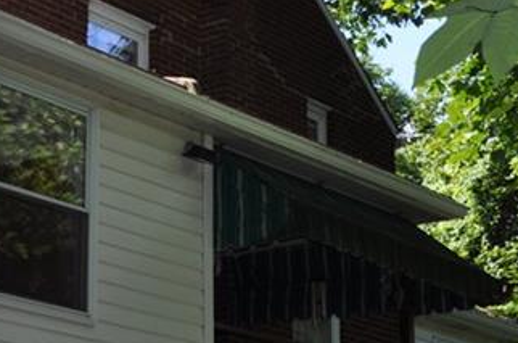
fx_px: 1507
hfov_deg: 19.5
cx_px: 183
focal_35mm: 105
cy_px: 130
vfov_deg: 13.0
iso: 200
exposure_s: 1/200
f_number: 8
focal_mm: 22
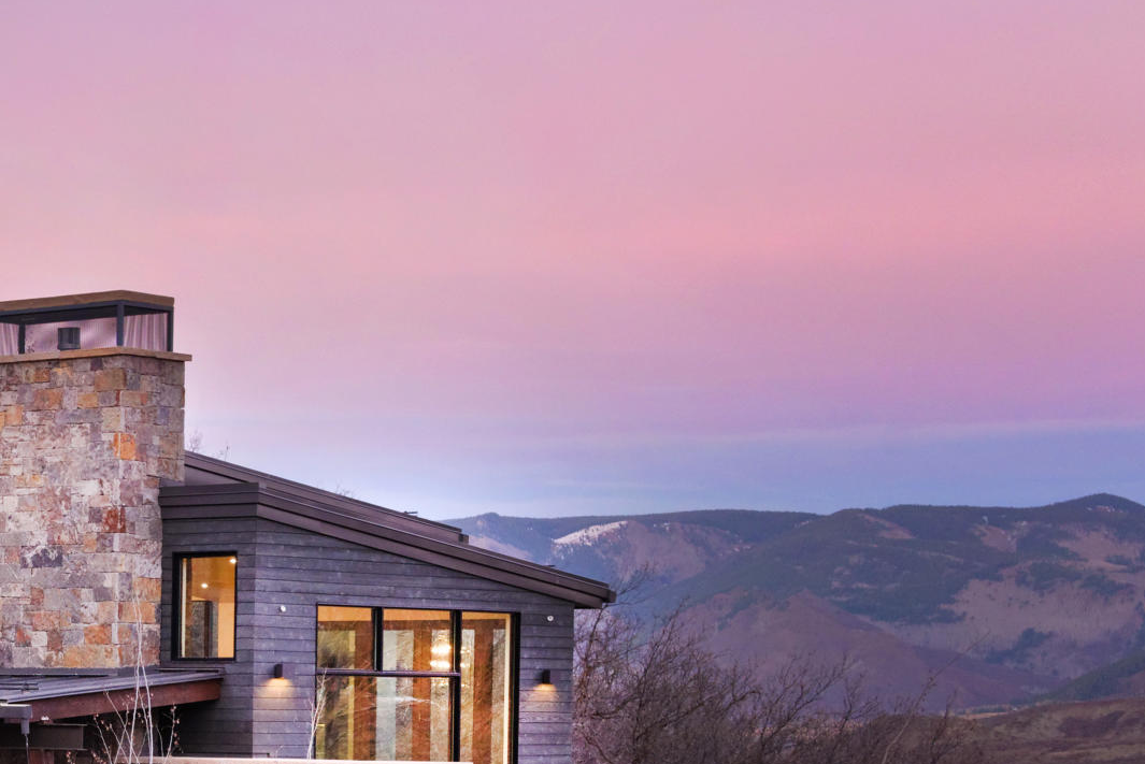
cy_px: 359
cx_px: -340
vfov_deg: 12.8
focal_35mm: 107
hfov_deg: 17.9
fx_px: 3404
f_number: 7.1
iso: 1000
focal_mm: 38
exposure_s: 1/30
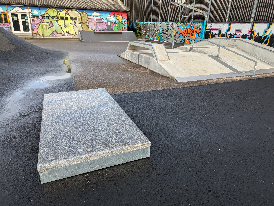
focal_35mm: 25
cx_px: 137
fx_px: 198
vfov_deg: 54.9
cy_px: 103
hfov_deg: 69.4
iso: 40
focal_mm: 5.43
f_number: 1.89
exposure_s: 1/390
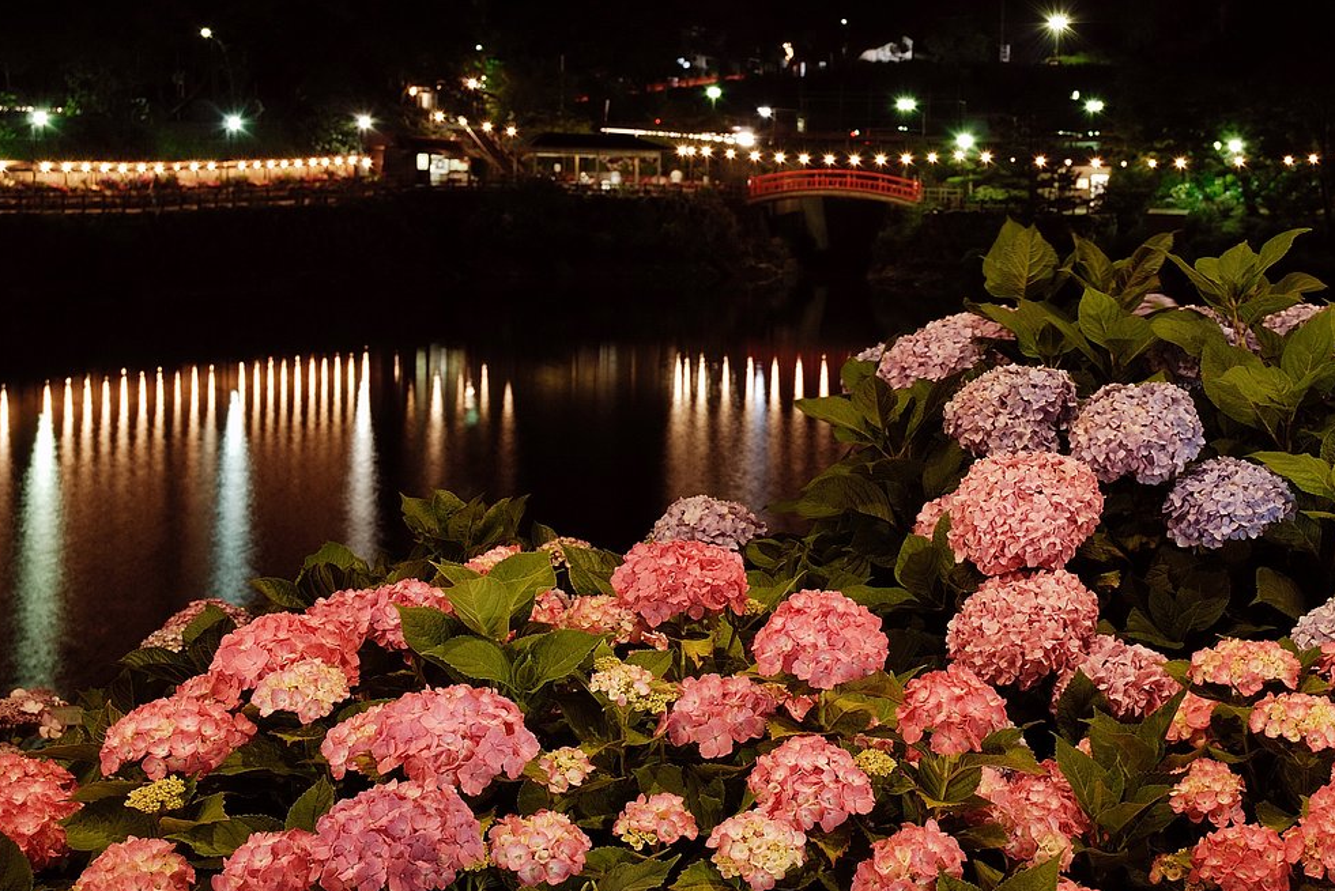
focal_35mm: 49
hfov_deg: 40.7
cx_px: 655
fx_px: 1800
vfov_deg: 27.8
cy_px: 462
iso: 100
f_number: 8
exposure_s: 6
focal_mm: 31
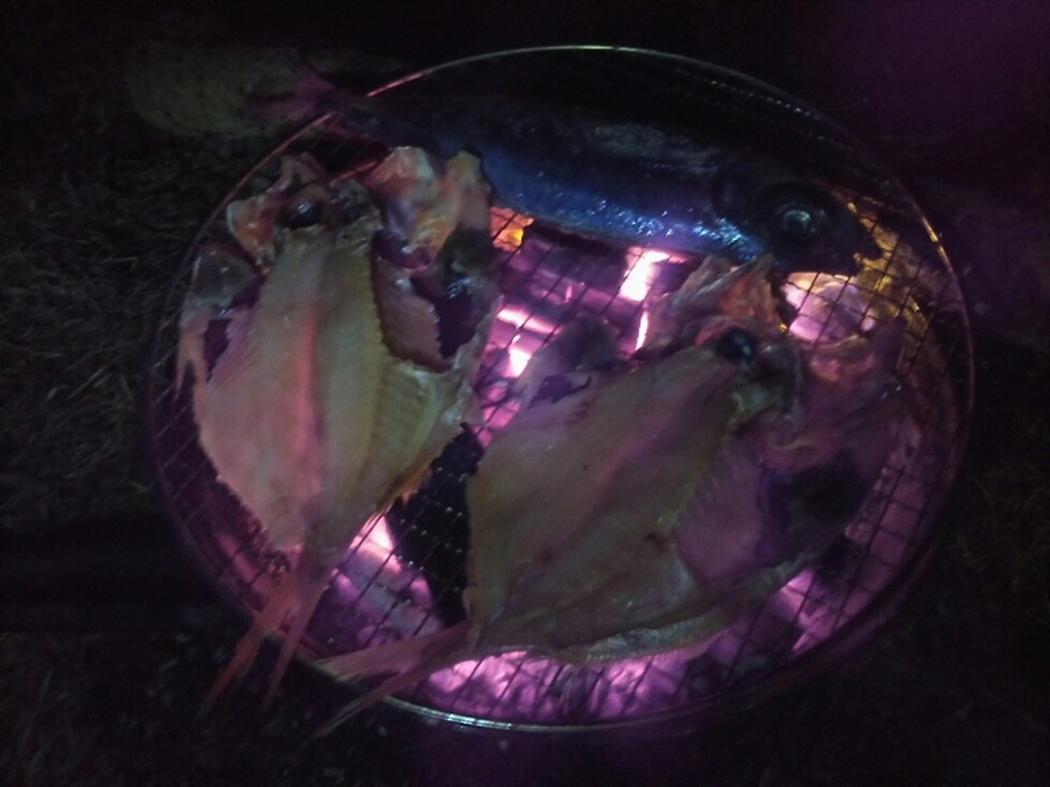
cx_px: 525
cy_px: 394
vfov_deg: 46.8
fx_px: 910
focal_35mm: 30
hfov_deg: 60.0
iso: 400
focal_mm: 4
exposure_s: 1/6
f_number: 2.2
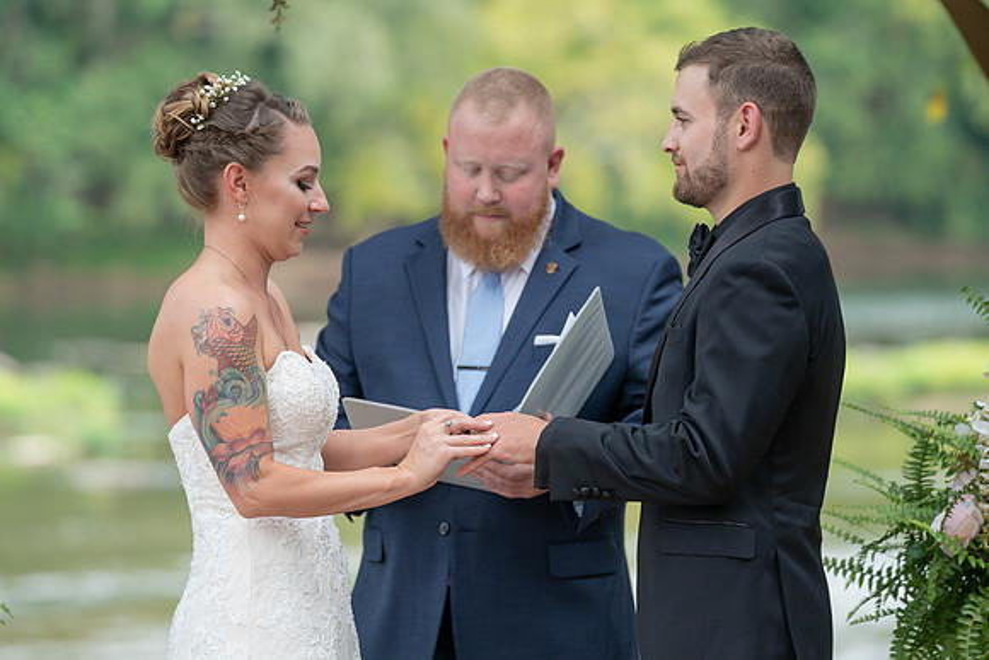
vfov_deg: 6.6
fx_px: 5712
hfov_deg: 9.9
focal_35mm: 208
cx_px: 470
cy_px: 314
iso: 320
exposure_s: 1/200
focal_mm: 198
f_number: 4
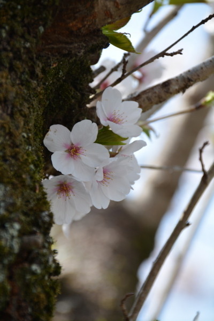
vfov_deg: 5.5
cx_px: 107
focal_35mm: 375
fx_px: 3343
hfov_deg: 3.7
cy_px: 160
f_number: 6.3
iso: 320
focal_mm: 250
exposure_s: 1/400
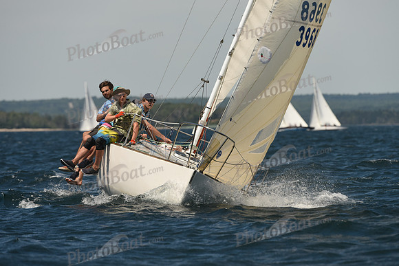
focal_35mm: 400
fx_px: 4434
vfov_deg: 3.4
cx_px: 200
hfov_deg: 5.2
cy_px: 133
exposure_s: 1/1000
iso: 250
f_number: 6.3
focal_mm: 400
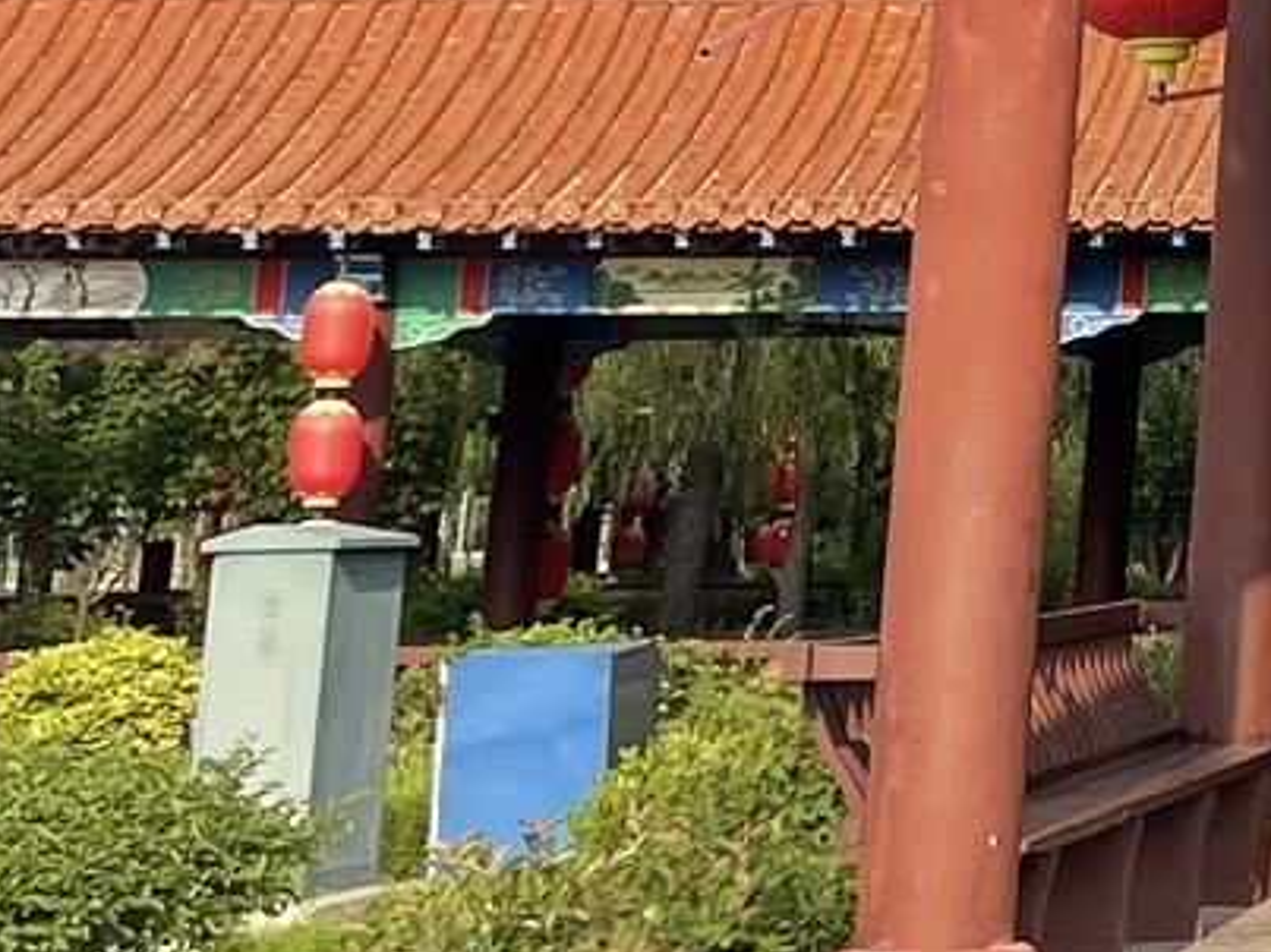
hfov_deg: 12.8
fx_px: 4735
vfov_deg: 11.0
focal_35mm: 129
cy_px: -549
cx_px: 2763
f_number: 1.6
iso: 32
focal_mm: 4.2
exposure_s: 1/2174
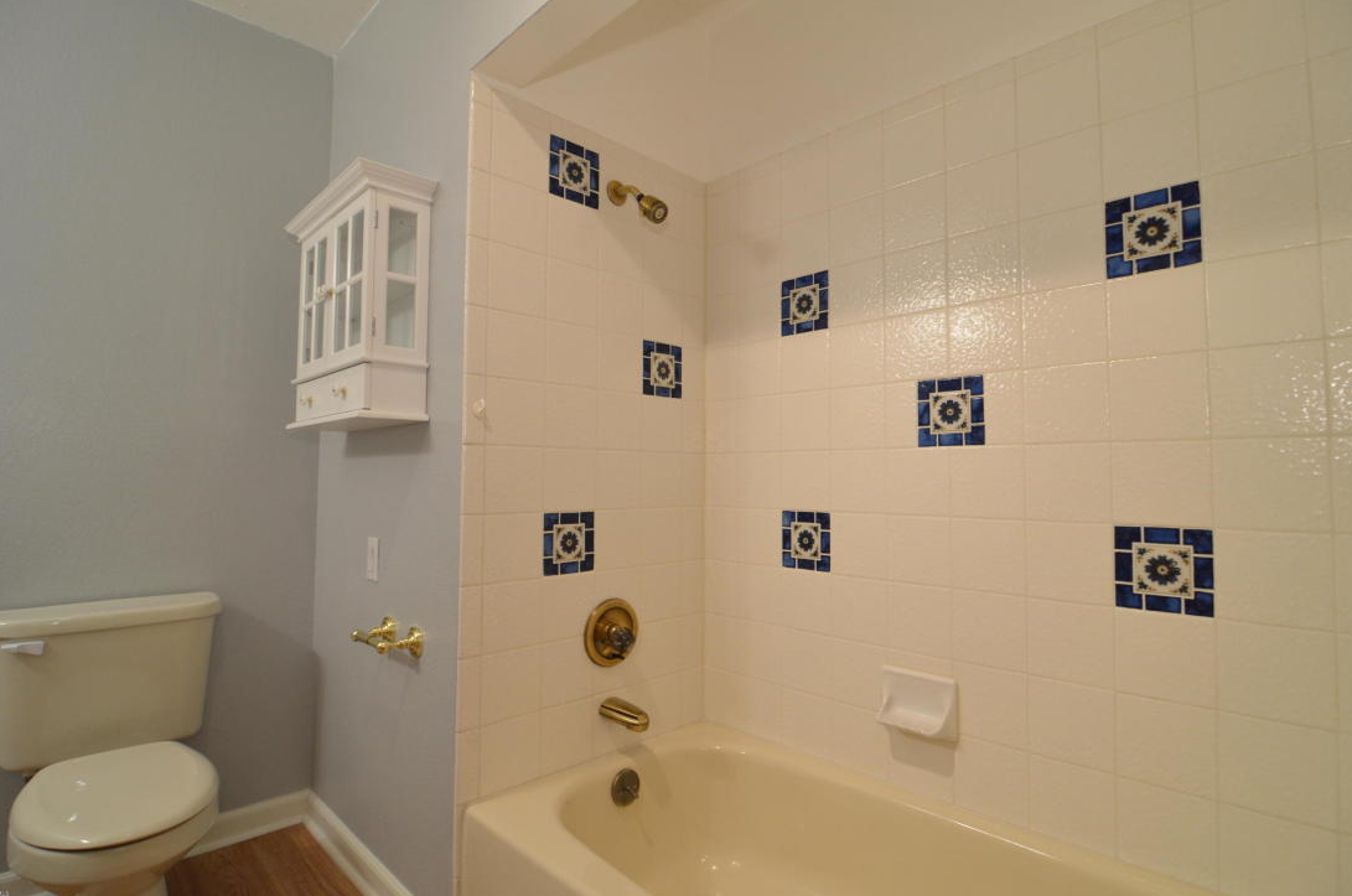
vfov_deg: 68.6
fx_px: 657
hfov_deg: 91.6
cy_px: 447
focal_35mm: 18
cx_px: 690
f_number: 4
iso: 640
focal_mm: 11
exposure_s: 1/60
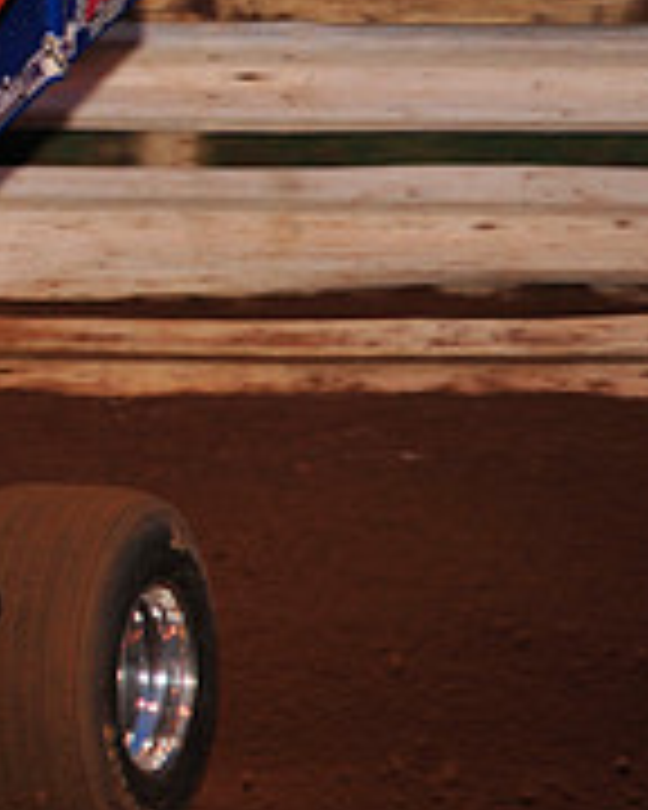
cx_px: -612
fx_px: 13425
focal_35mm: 560
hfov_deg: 2.8
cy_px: 220
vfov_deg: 3.5
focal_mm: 185
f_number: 5.6
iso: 800
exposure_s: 1/320
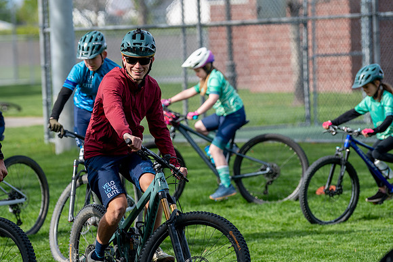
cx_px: 177
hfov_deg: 8.9
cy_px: 131
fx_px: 2523
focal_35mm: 231
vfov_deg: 6.0
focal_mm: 140
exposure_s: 1/1250
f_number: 2.8
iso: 200
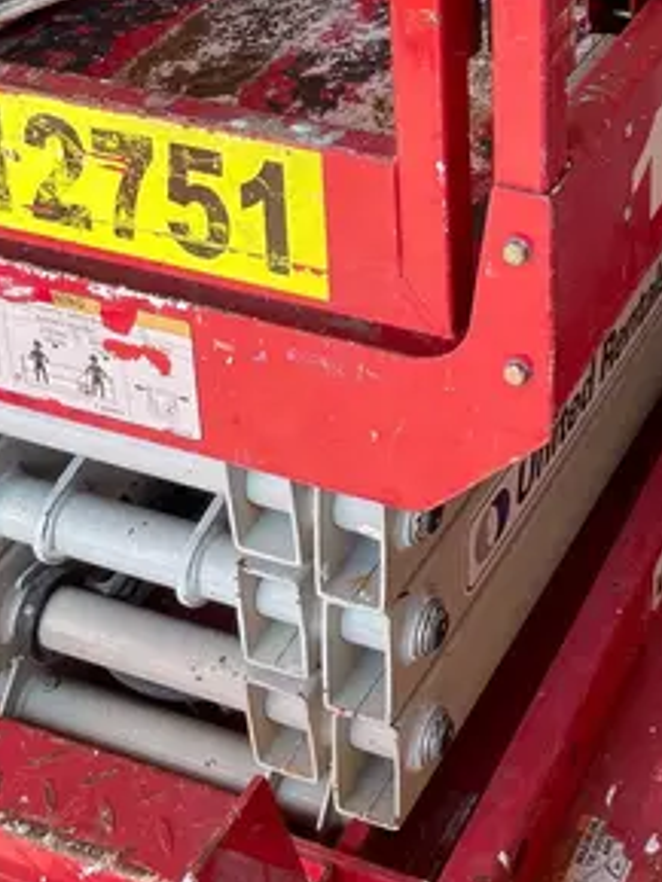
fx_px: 1682
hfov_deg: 21.2
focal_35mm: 66
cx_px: 720
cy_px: -166
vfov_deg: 26.3
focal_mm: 4.2
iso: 32
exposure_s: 1/154
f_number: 1.6
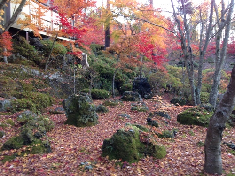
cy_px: 88
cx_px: 118
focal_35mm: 33
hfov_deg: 55.4
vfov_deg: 42.9
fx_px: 224
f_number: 2.4
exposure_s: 1/20
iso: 64
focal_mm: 4.13
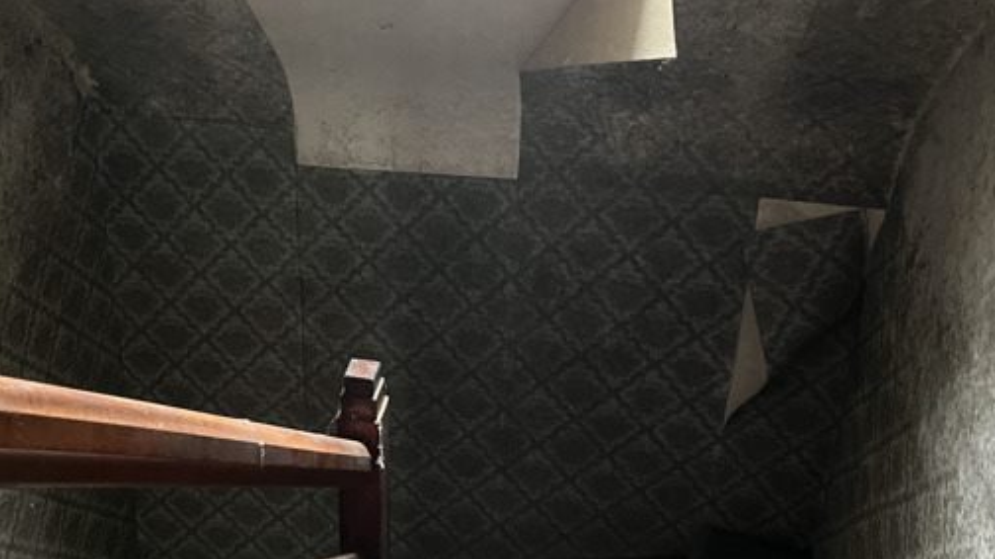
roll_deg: -1.2
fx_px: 1187
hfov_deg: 45.3
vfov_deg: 26.4
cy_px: 211
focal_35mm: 45
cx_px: 409
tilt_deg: -28.8
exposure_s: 1/30
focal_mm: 5.1
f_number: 1.6
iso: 640
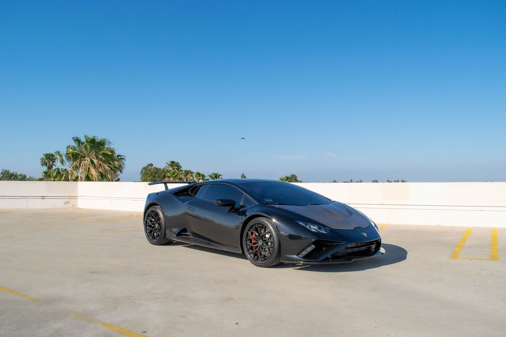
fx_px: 393
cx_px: 256
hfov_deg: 65.5
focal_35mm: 28
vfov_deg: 46.4
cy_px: 166
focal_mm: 18
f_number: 8
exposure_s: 1/2000
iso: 360
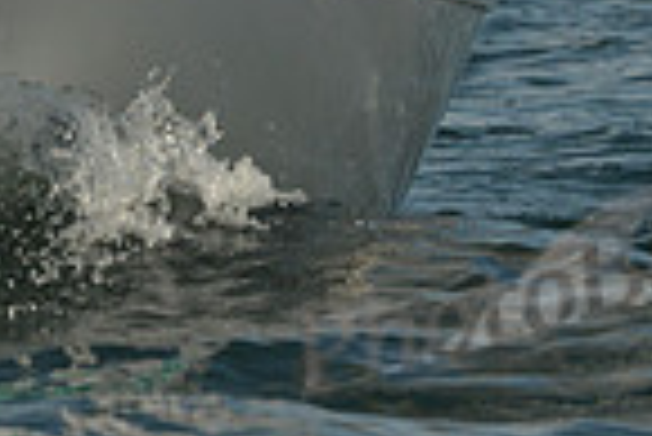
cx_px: 63
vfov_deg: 0.9
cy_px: -348
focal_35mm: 1604
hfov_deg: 1.3
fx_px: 29079
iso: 320
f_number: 8
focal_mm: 400
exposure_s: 1/1250
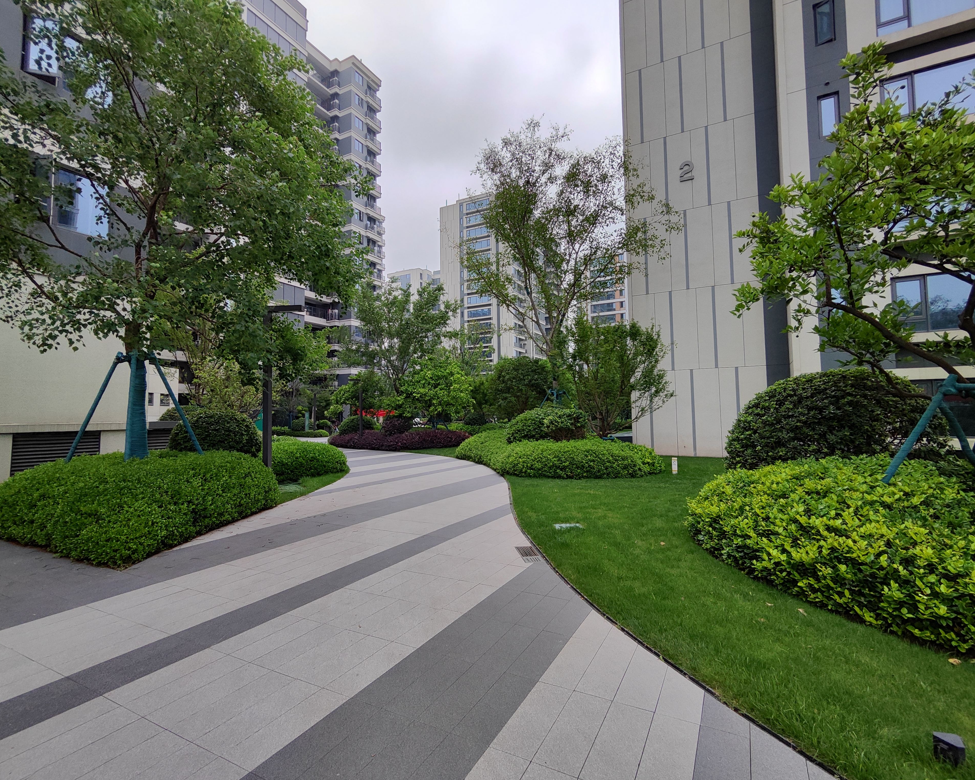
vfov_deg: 77.0
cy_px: 390
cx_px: 462
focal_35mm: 17
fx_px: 491
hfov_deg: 89.6
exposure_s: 1/1057
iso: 50
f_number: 2.4
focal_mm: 2.13
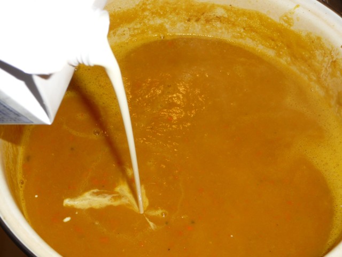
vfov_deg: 29.1
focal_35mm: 50
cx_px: 171
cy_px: 128
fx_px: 494
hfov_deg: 38.2
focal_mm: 8.5
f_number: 4.2
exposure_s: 1/30
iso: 100
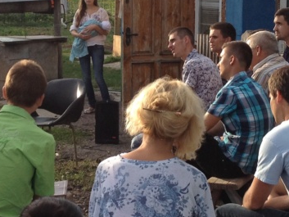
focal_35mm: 116
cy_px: 102
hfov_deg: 16.9
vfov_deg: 12.8
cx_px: 101
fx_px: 969
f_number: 2.4
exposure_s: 1/536
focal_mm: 4.28
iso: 64
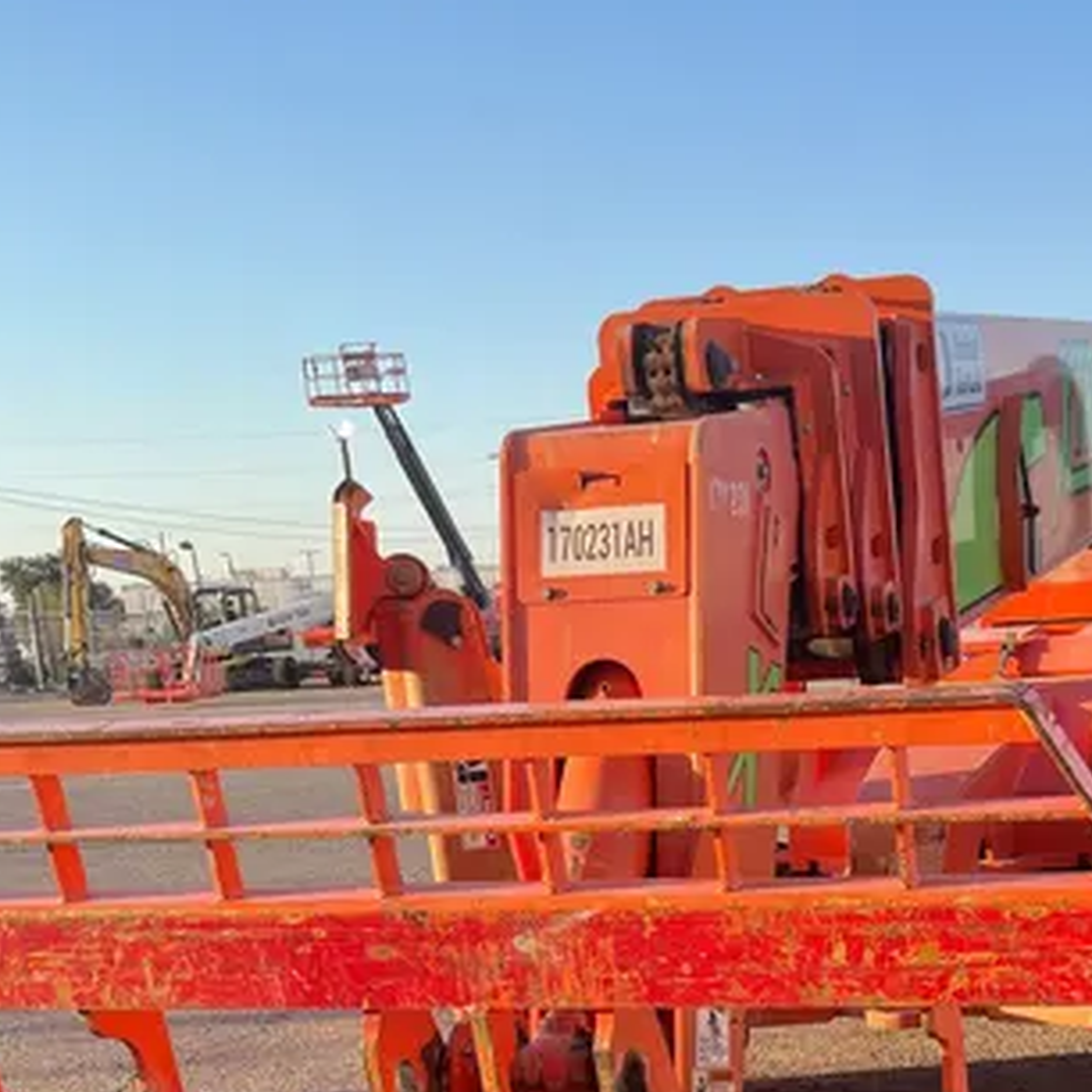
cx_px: 924
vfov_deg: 29.0
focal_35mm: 55
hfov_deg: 30.1
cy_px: 1104
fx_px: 1963
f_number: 1.6
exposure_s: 1/766
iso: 50
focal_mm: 5.1
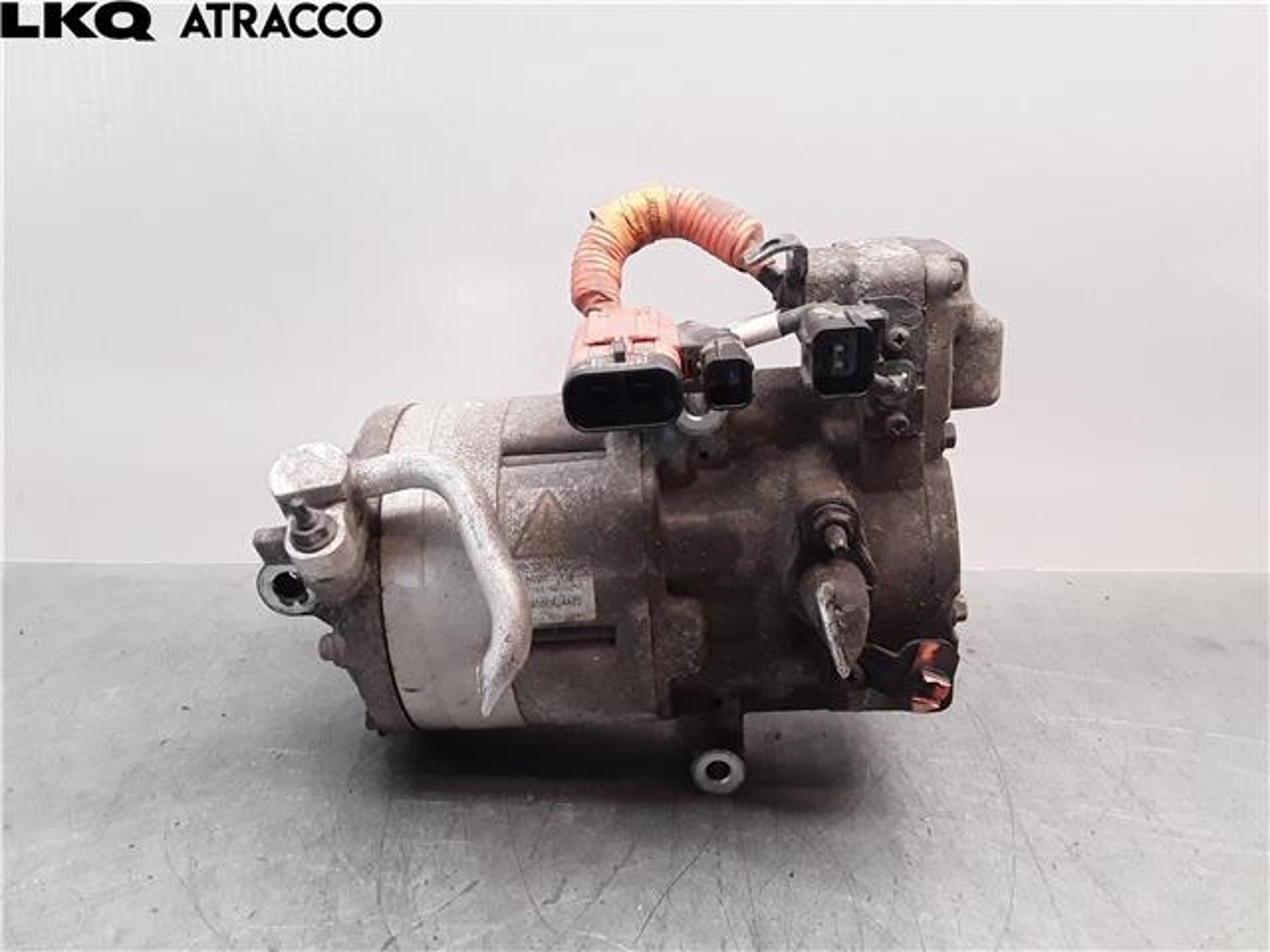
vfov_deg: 49.7
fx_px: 1027
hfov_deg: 63.4
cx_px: 635
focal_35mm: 28
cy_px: 476
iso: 100
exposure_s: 1/100
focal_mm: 2.91
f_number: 1.9
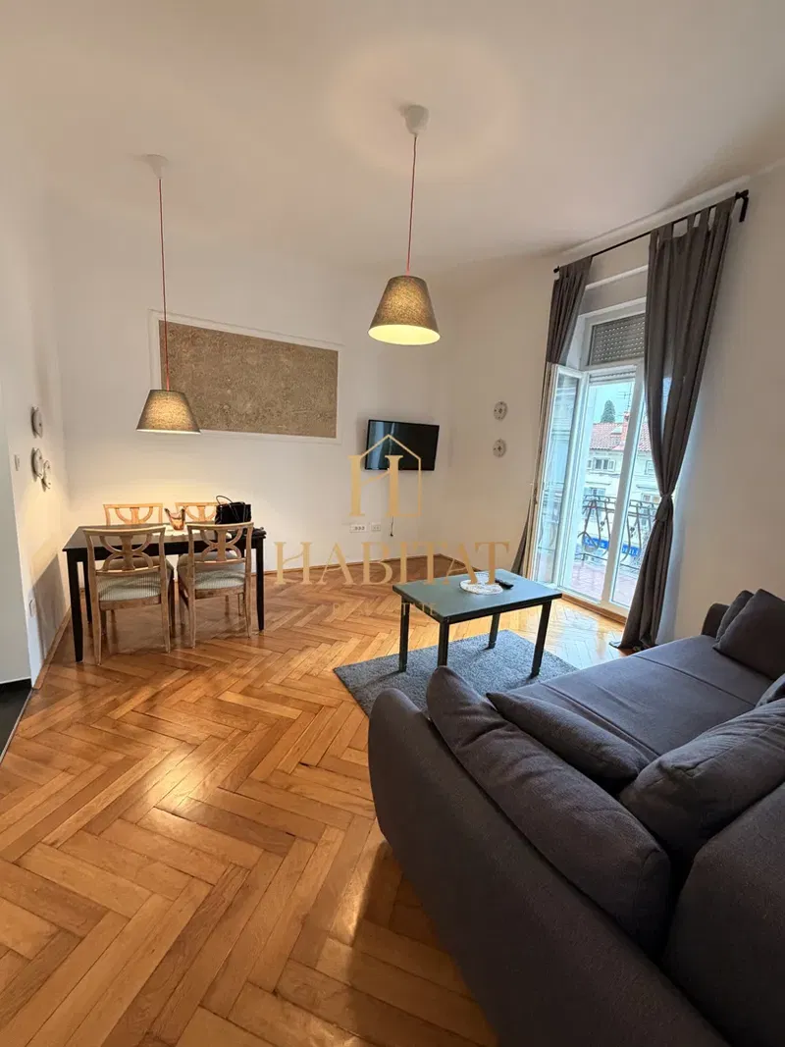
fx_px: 423
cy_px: 524
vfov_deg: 102.1
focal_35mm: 14
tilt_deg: -10.1
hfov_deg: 85.7
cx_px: 392
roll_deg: -2.8
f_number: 2.2
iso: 250
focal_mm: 2.22
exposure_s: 1/50
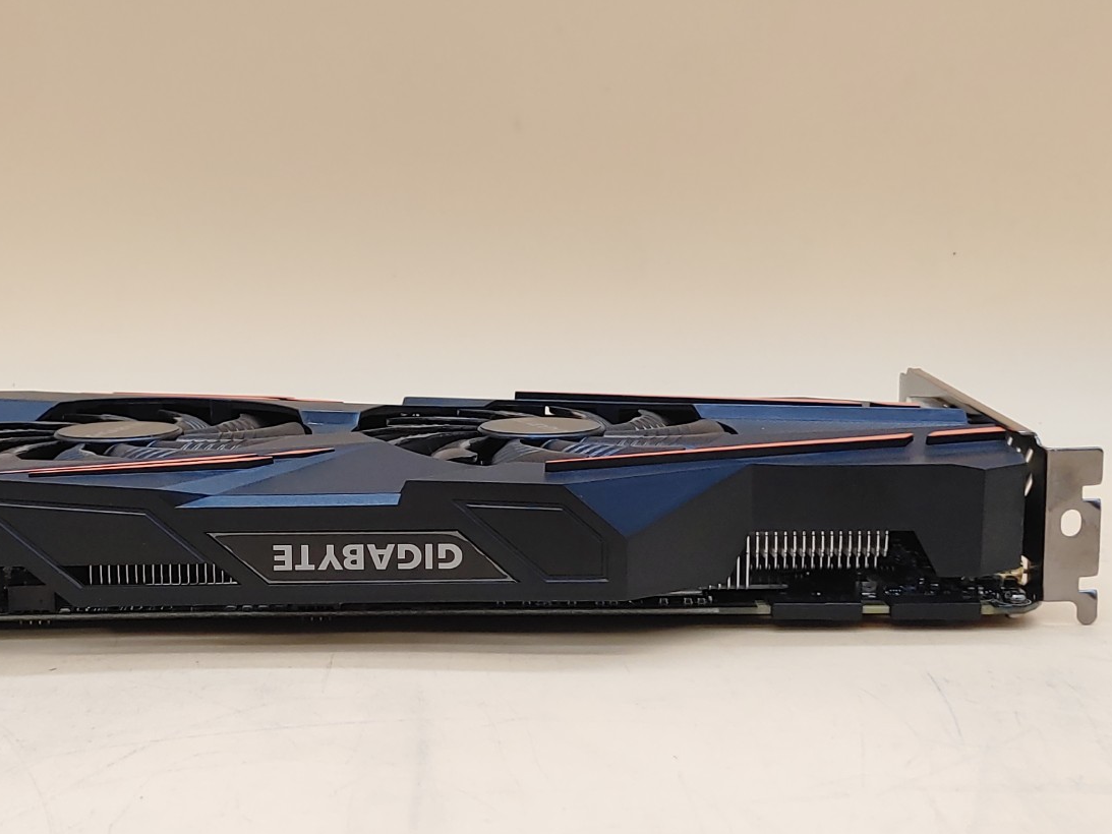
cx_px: 410
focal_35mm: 54
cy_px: 482
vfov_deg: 27.0
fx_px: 1735
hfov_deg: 35.3
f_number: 1.8
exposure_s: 1/120
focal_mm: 4.36
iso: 50
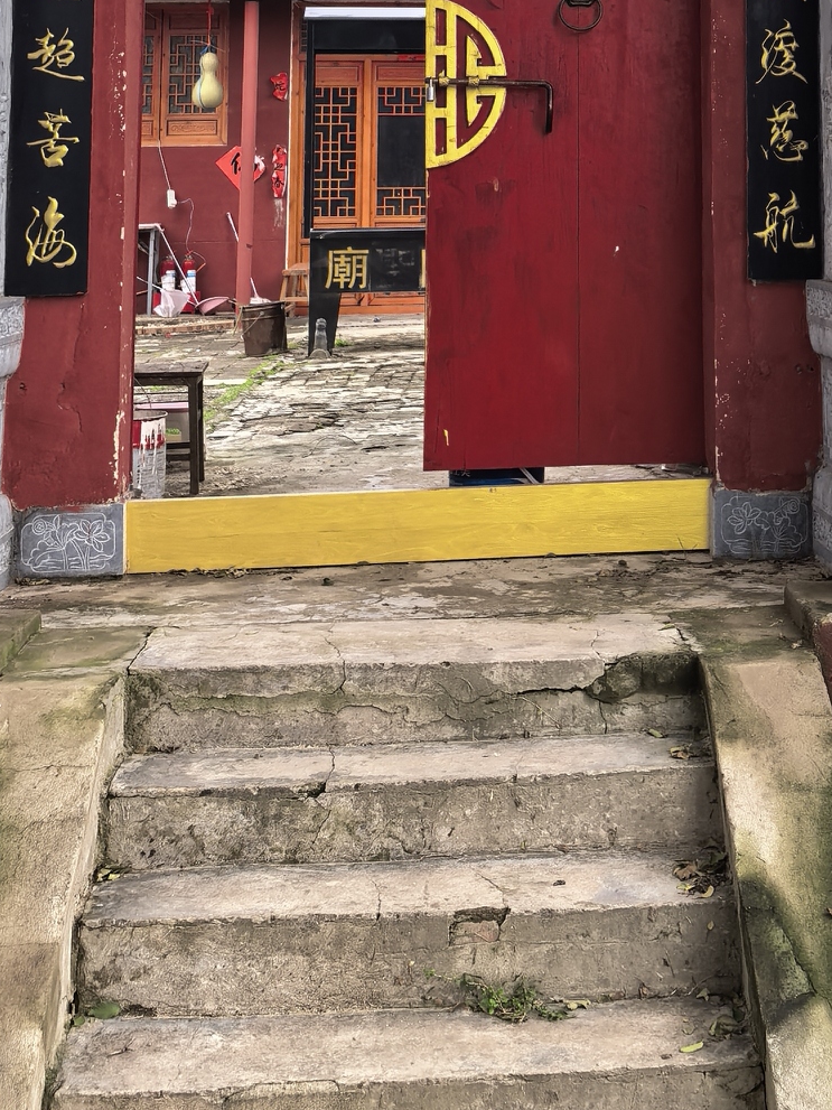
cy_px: -11
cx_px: 691
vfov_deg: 29.1
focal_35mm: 62
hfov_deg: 23.2
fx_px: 1987
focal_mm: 5.75
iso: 50
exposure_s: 1/737
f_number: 2
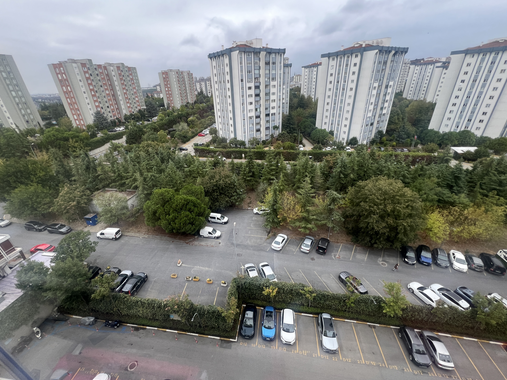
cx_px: 243
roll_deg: +3.5
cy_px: 200
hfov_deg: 102.0
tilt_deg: -27.5
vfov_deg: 85.6
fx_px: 205
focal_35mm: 14
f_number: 1.8
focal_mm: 1.57
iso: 80
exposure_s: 1/99
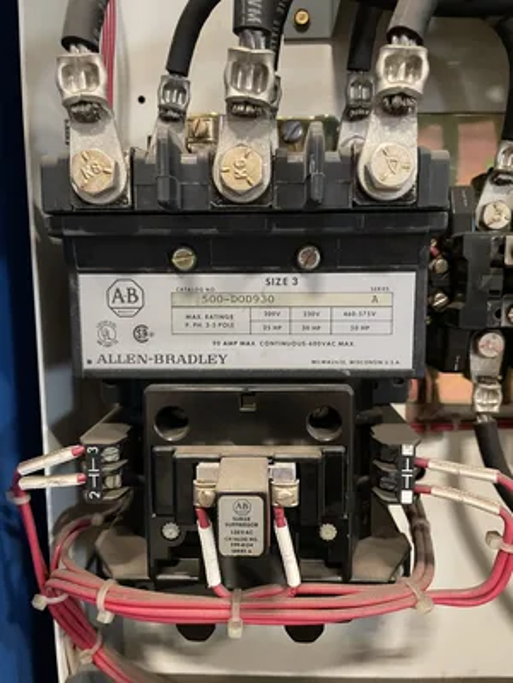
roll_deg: +0.0
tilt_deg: -7.4
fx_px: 514
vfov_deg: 67.3
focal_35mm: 26
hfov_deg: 53.1
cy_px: 342
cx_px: 256
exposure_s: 1/30
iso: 800
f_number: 1.6
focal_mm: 4.2
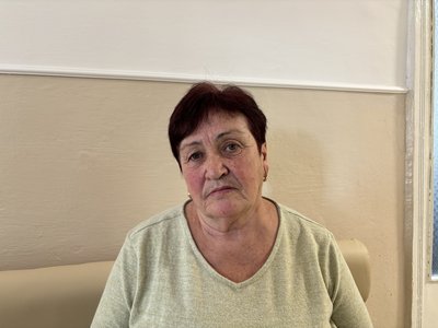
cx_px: 219
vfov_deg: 53.1
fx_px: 329
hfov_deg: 67.3
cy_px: 164
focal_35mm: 26
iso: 160
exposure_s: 1/50
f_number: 1.6
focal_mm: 5.96
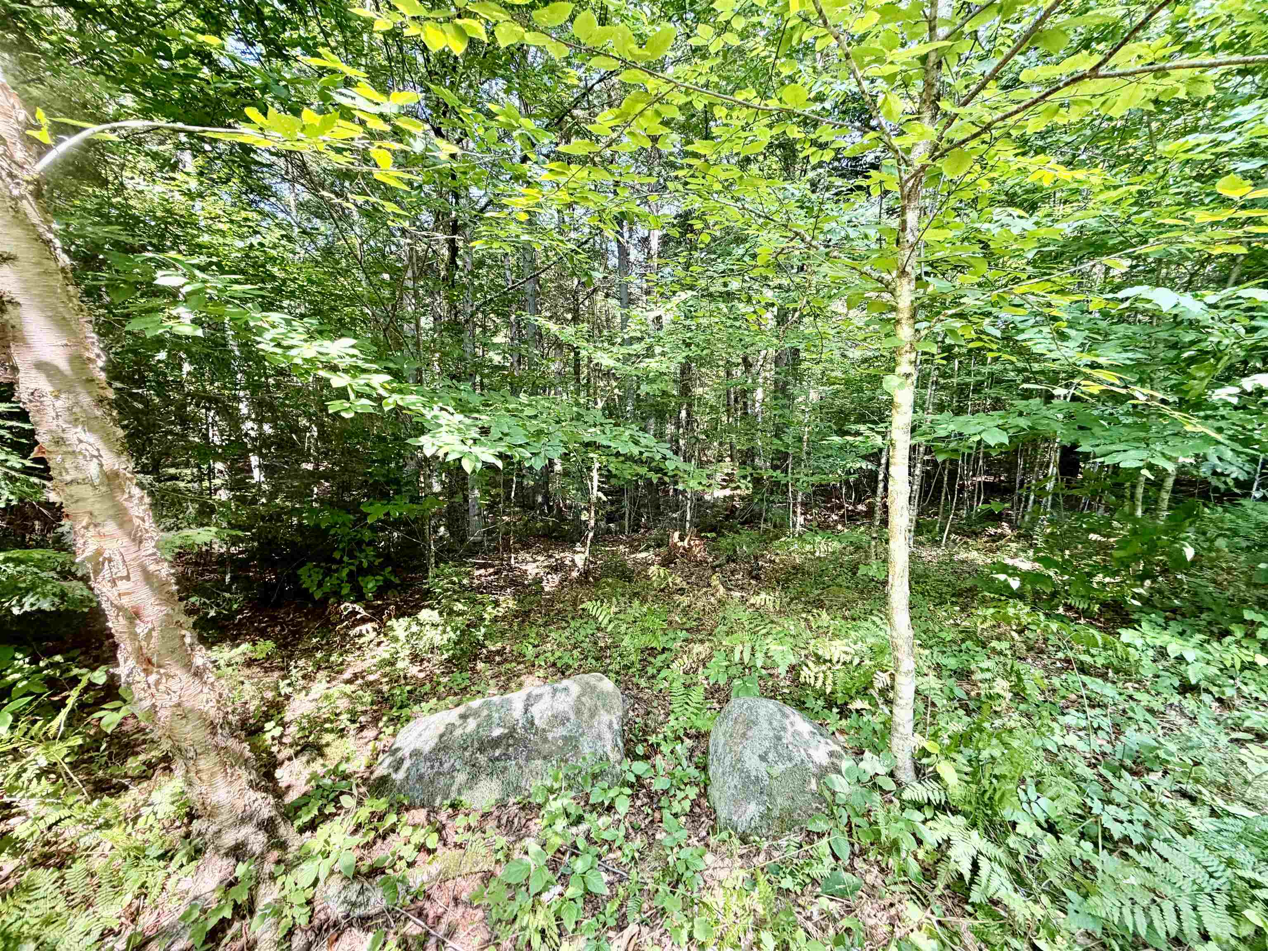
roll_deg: -0.9
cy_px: 476
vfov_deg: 85.7
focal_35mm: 14
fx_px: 513
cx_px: 634
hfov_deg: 102.1
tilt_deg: -0.9
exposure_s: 1/121
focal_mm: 2.22
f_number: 2.2
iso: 160
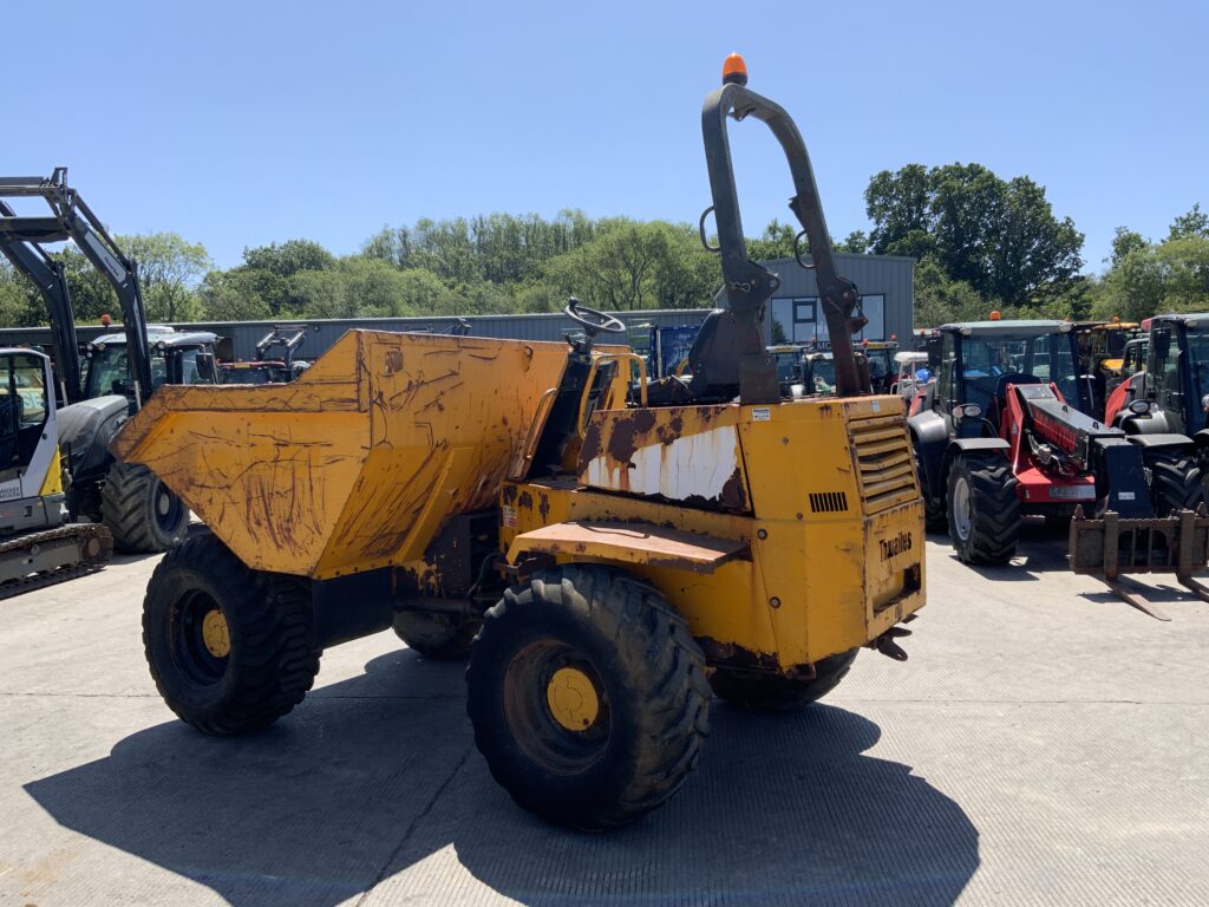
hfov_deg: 61.7
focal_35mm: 29
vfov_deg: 48.2
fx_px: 1013
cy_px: 454
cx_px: 604
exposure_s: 1/1451
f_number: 1.8
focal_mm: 3
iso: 16
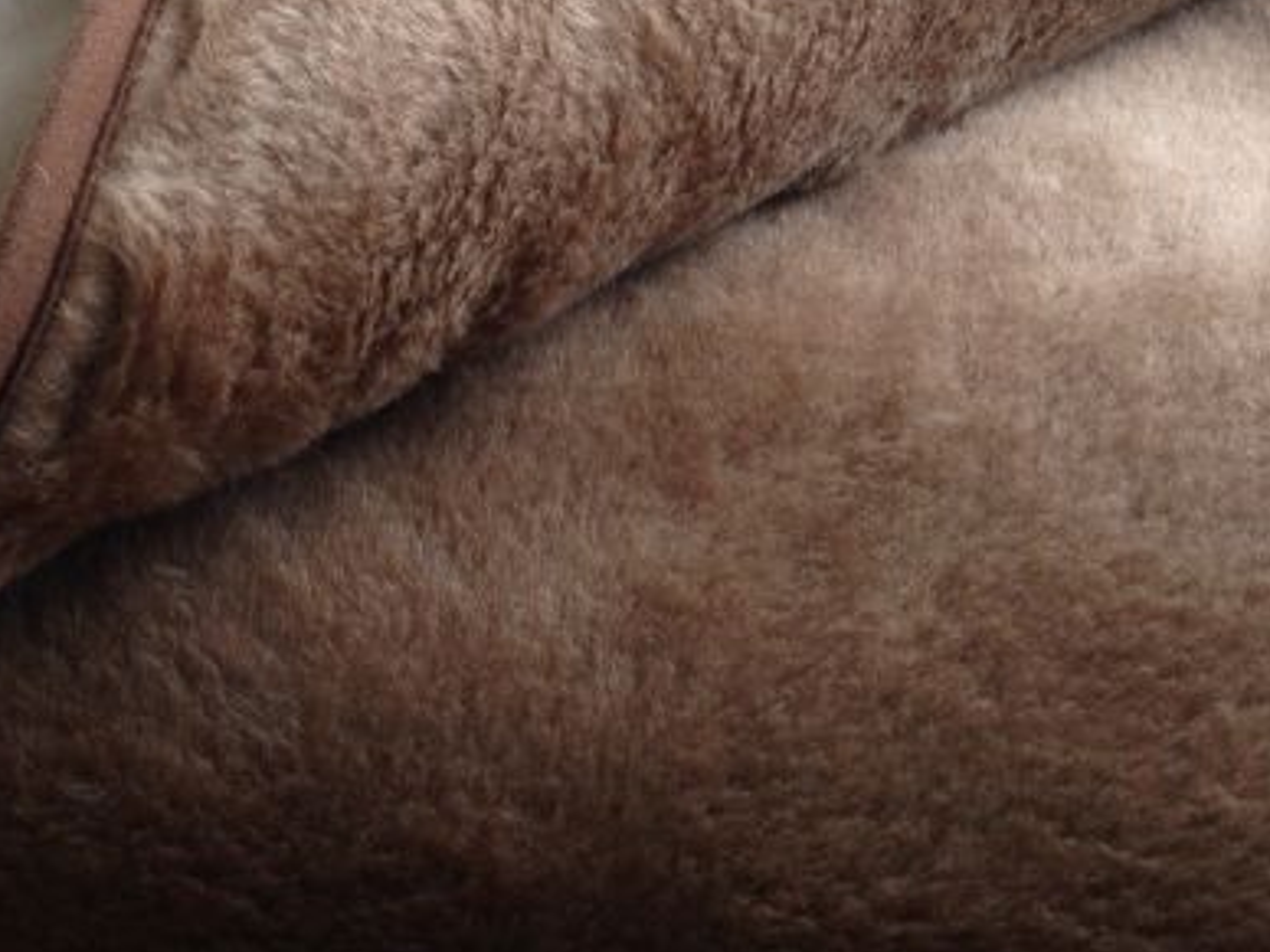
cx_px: 383
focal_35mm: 68
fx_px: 2495
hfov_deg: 28.3
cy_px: 101
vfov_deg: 21.2
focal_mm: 4.13
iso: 64
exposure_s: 1/24
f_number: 2.4
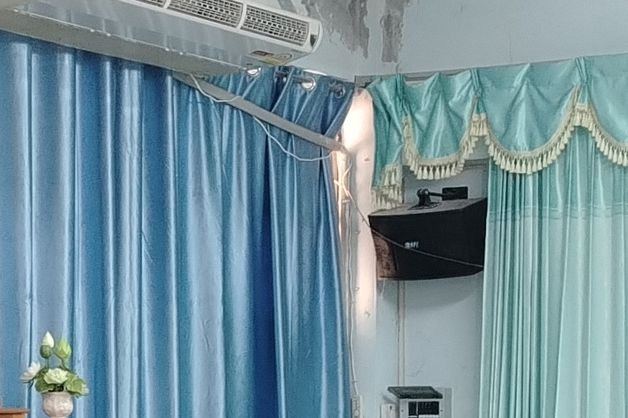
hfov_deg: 17.9
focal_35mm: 114
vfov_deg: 11.7
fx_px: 1989
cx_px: 420
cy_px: 528
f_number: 1.75
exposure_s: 1/33.3
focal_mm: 5.25
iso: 1300
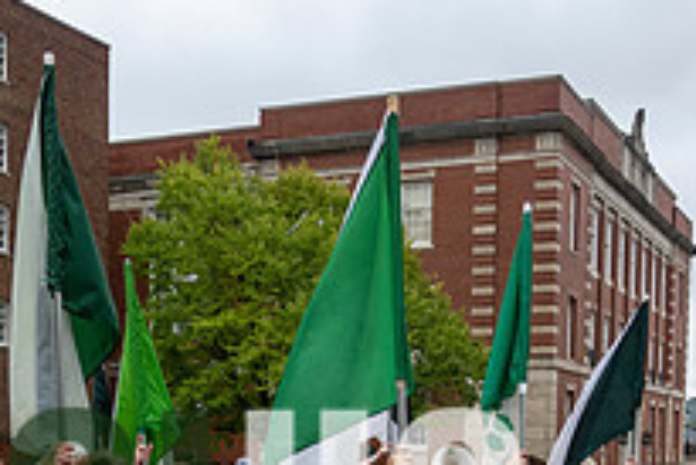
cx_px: 265
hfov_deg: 29.5
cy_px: 569
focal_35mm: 68
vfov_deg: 18.9
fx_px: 1316
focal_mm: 24
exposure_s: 1/1600
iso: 640
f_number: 4
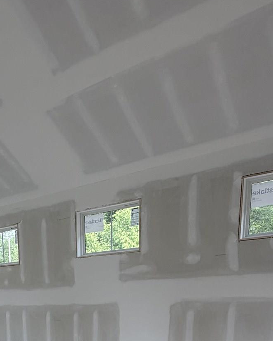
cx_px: 17
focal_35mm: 38
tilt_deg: -11.0
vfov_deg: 40.1
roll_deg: +4.2
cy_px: 363
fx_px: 384
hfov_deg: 36.2
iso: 50
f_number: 2.2
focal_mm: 2.22
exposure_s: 1/121
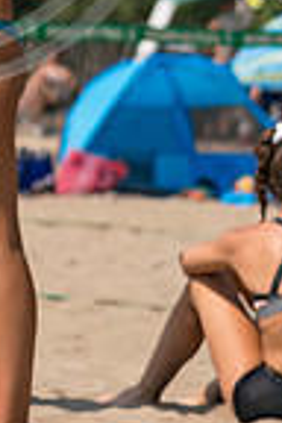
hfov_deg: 3.0
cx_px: -100
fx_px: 5452
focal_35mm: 464
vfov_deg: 4.4
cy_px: -203
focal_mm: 99
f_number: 4
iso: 200
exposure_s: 1/2500
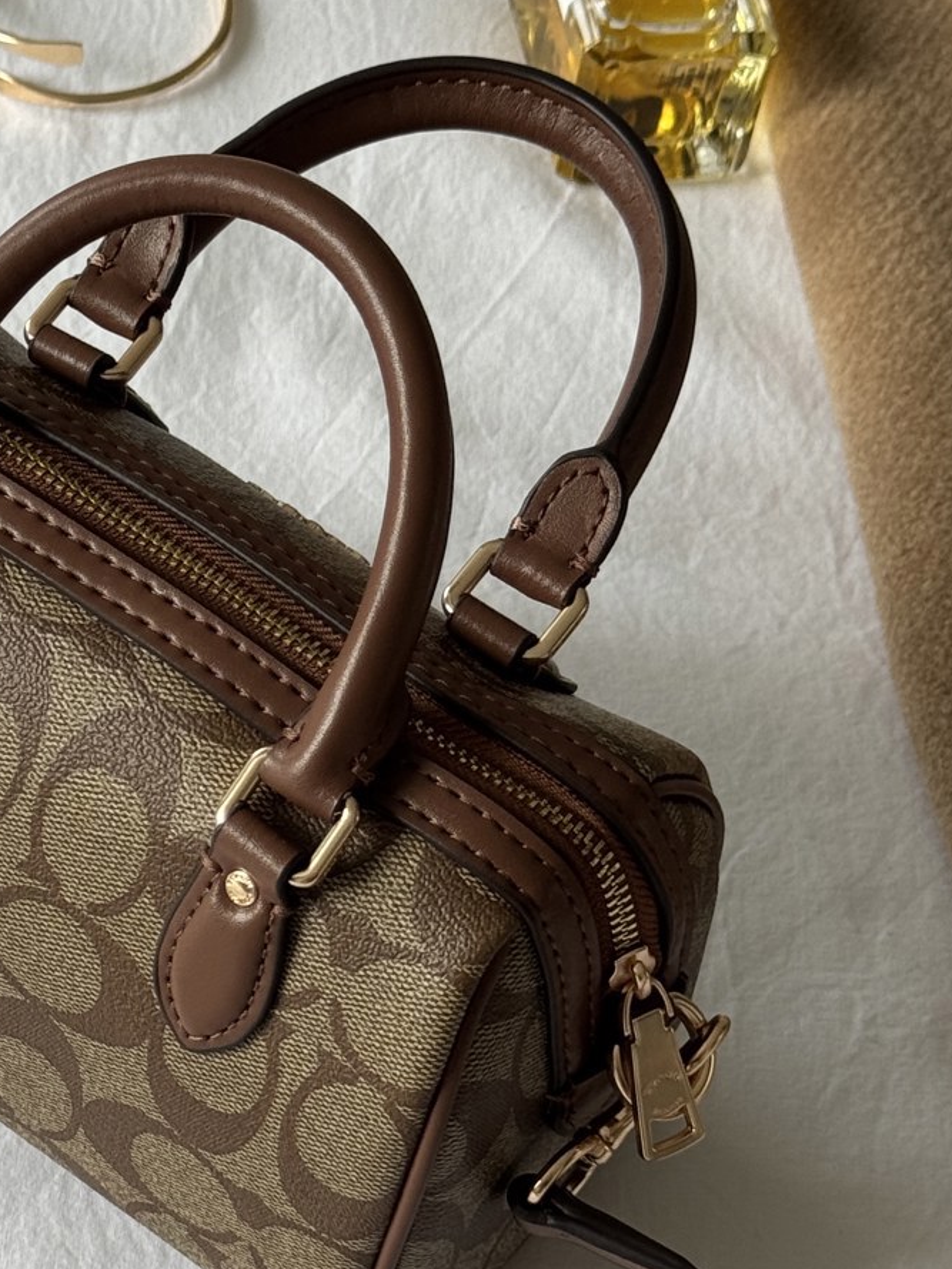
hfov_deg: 13.6
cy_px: 805
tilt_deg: -52.7
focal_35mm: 108
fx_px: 3959
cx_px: 46
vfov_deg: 18.2
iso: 50
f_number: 1.78
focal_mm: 6.76
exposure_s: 1/121
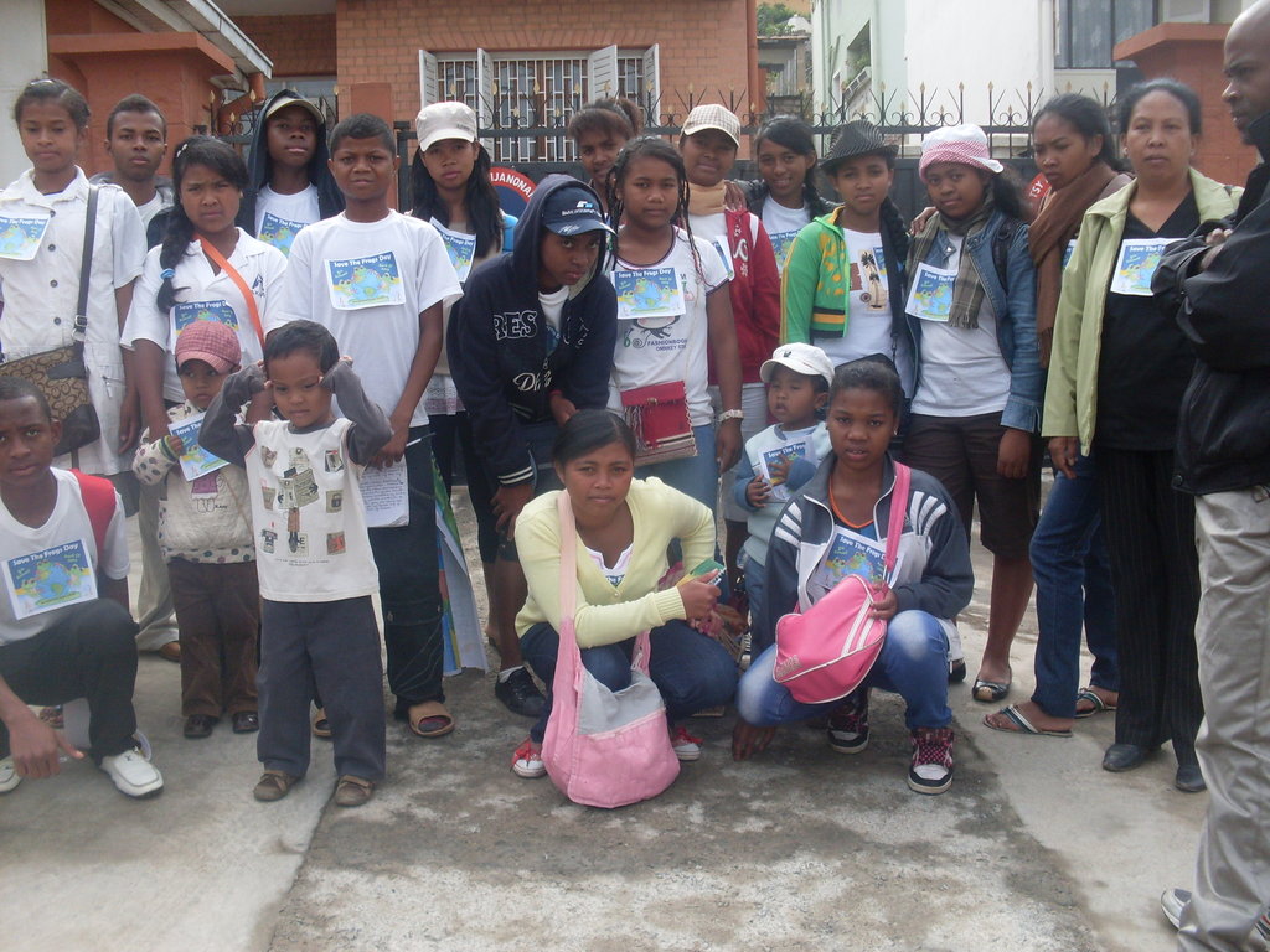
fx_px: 1394
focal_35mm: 38
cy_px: 476
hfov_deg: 49.0
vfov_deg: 37.7
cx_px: 635
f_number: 2.8
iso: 80
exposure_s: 1/500
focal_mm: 6.3
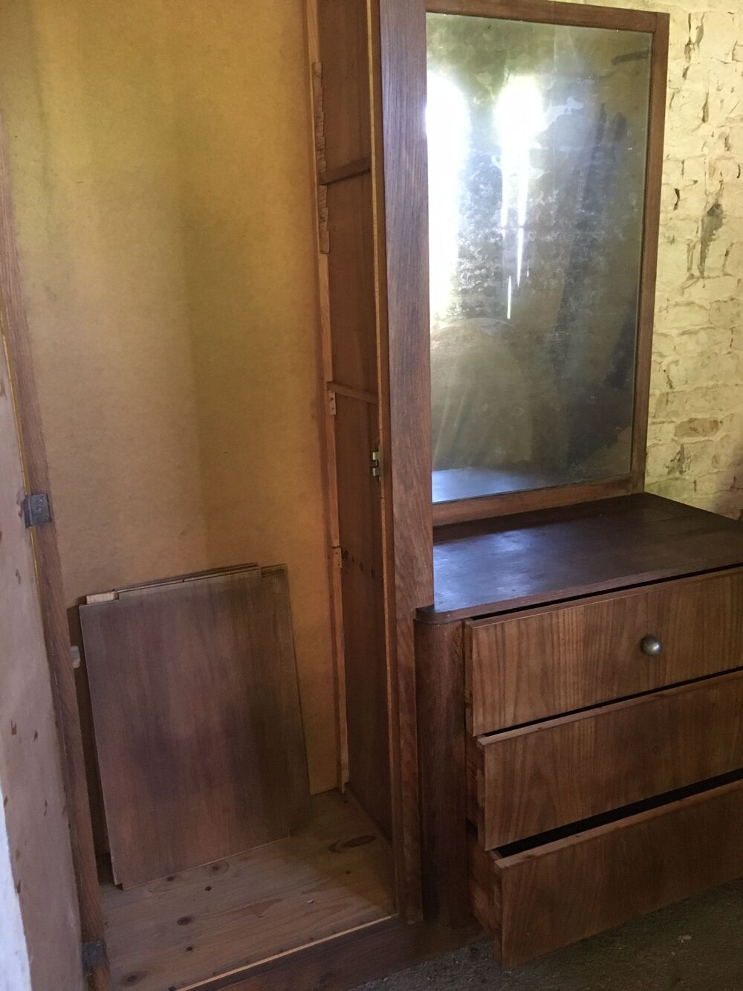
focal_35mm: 29
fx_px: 830
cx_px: 372
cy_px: 496
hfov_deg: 48.2
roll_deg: +0.2
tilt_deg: -14.3
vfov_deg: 61.7
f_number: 2.2
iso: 250
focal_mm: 4.15
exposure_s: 1/17
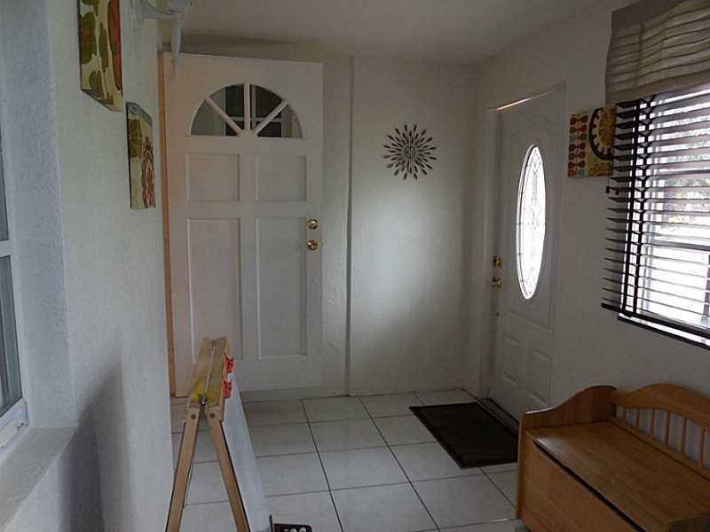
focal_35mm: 26
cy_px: 266
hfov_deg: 67.3
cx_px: 355
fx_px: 533
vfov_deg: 53.1
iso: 250
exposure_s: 1/30
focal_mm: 4.6
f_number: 3.5
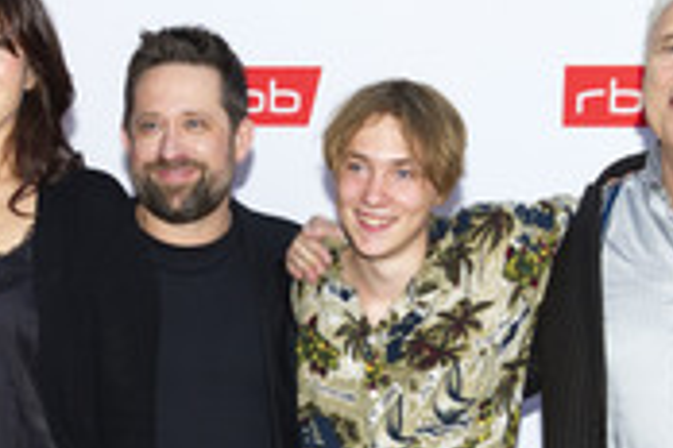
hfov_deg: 17.9
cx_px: 325
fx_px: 2131
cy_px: 409
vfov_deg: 11.9
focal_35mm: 114
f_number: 5
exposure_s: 1/160
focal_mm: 44
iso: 800
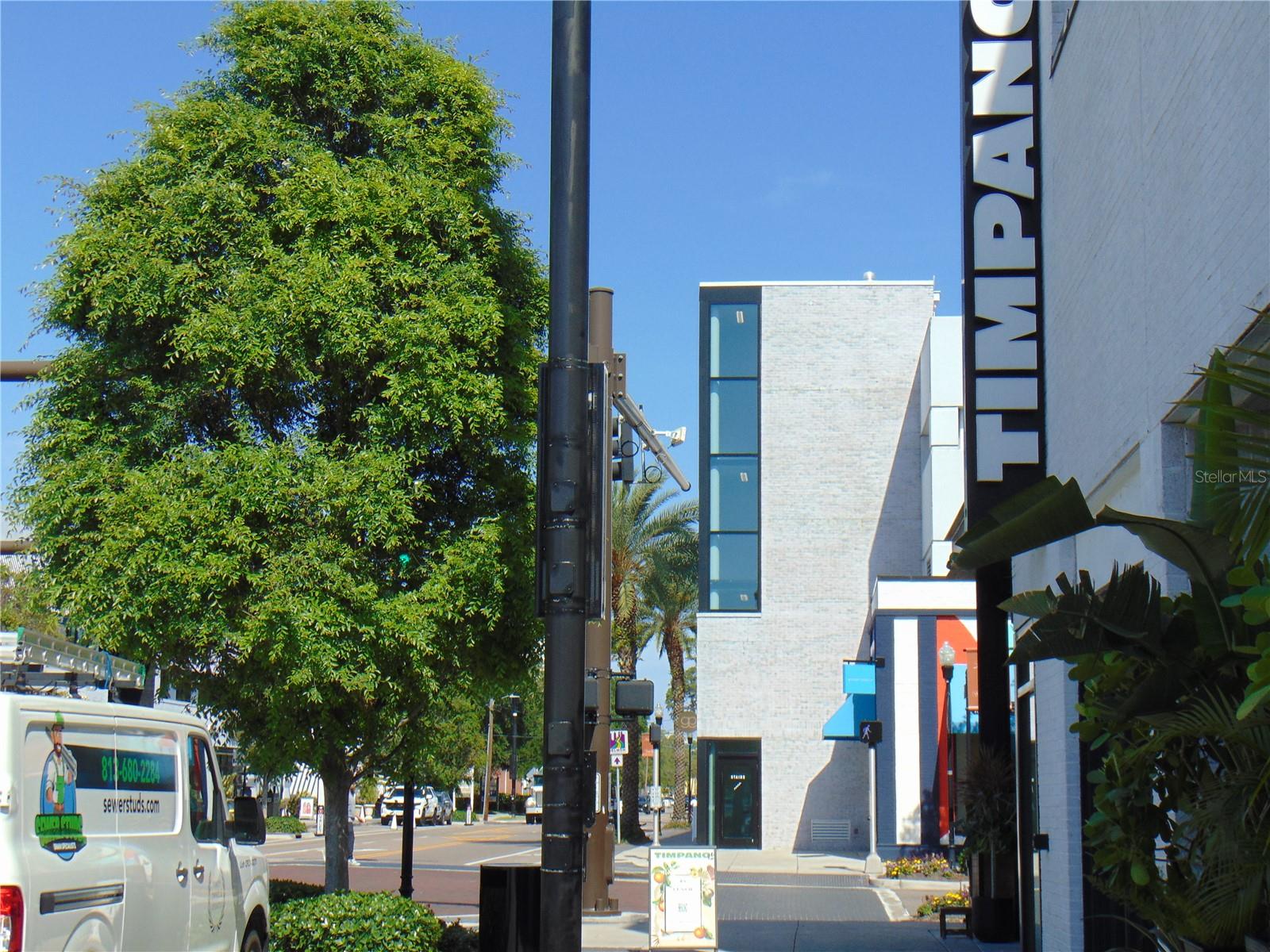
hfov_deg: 32.2
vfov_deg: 24.4
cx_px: 635
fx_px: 2201
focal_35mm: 60
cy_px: 476
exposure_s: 1/160
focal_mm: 10.8
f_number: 9.3
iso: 80
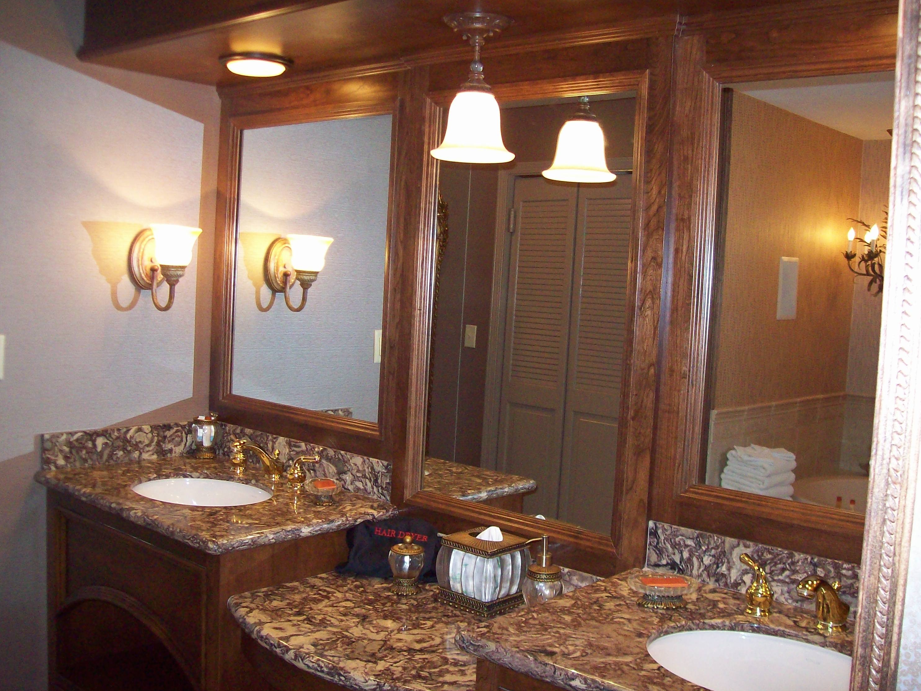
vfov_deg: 38.7
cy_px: 337
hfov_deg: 50.1
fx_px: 984
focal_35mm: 37
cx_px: 449
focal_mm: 6
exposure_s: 1/64
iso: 200
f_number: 2.7
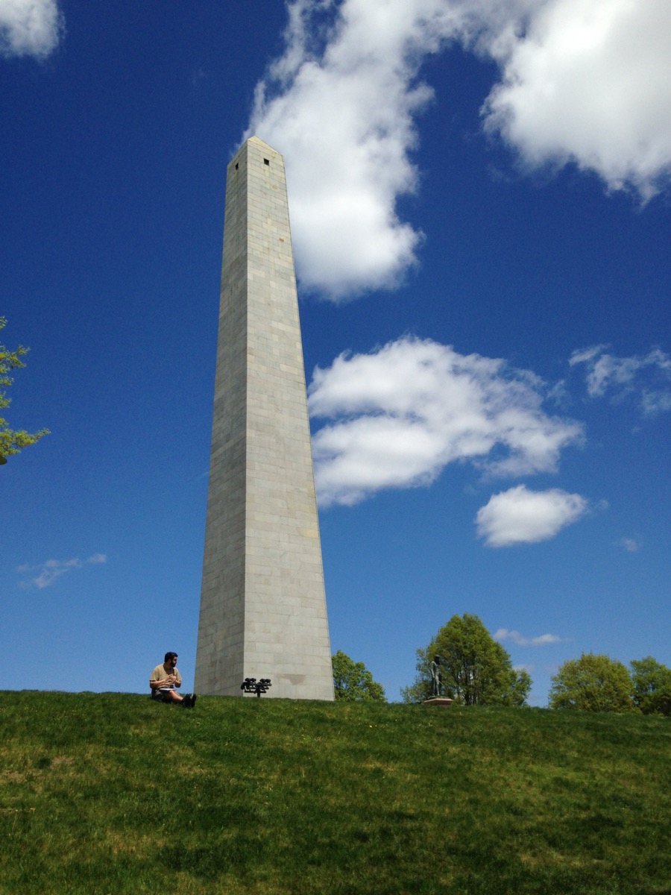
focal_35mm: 33
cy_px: 448
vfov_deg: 55.4
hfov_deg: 42.9
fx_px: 853
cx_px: 336
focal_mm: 4.12
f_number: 2.4
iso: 50
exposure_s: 1/3012
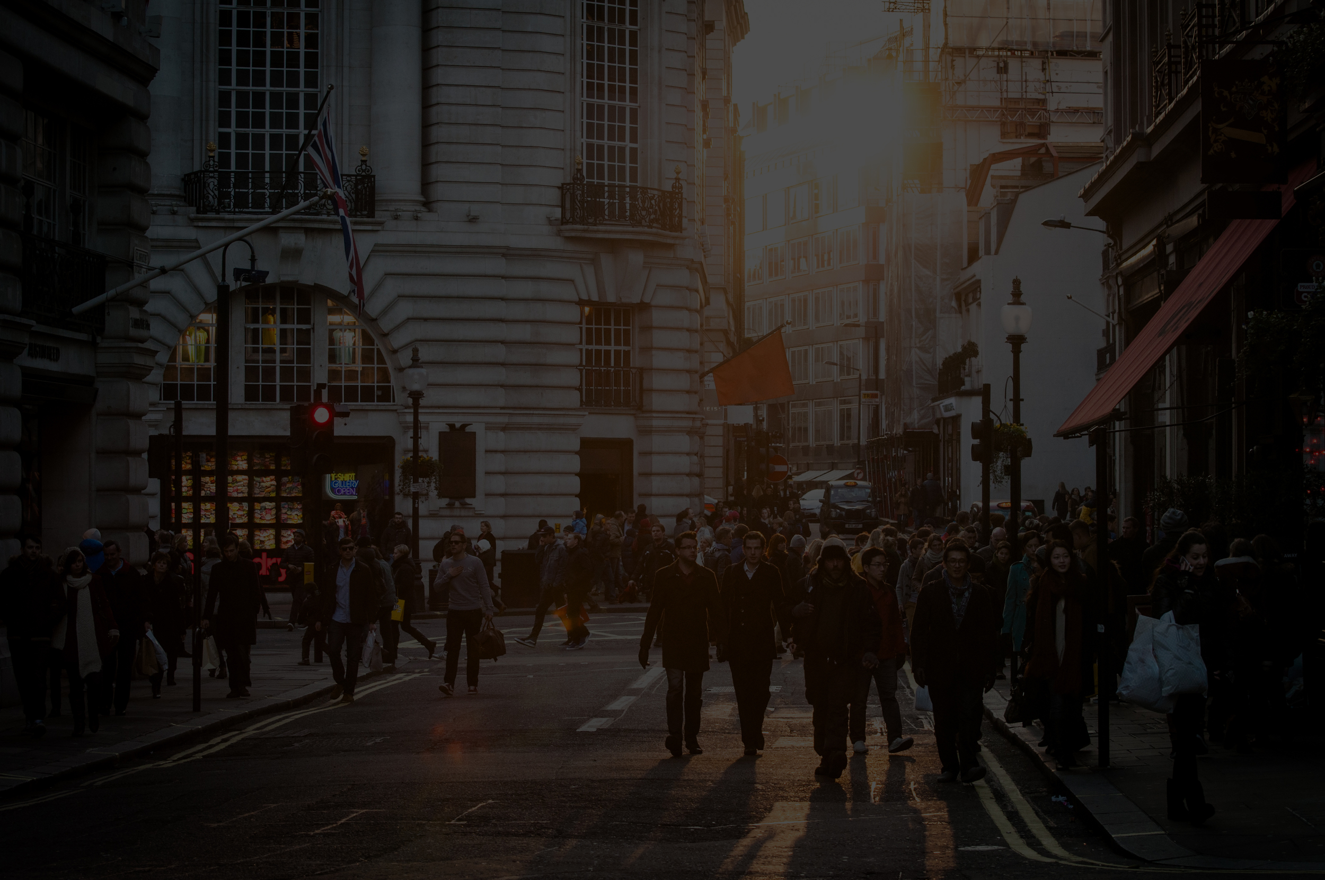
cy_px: 440
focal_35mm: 105
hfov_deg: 19.5
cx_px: 662
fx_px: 3860
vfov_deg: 13.0
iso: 100
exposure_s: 1/200
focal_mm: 70
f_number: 6.3
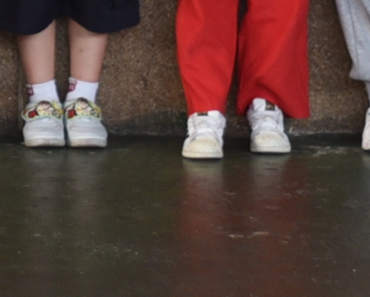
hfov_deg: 4.4
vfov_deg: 3.5
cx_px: -394
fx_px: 4789
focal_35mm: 437
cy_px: -557
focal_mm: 50
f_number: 1.8
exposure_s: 1/320
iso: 450
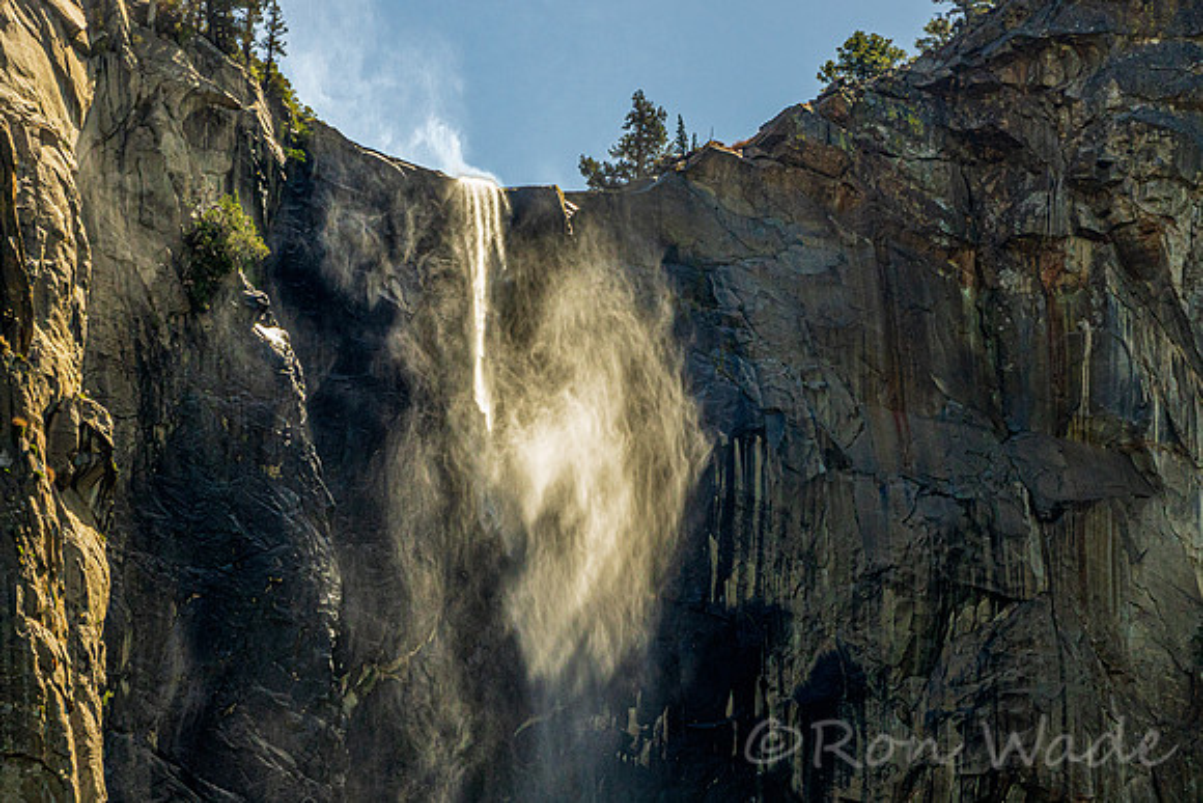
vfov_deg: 8.4
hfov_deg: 12.5
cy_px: 402
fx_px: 5481
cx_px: 602
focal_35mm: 164
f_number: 7.1
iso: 250
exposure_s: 1/320
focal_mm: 60.29
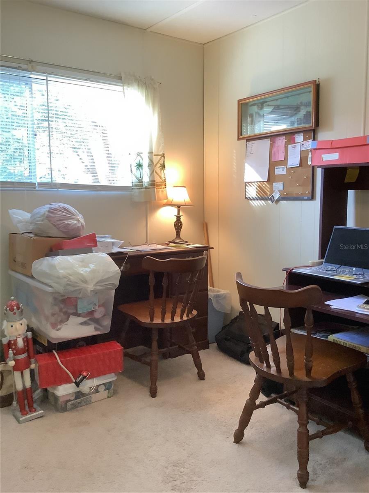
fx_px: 441
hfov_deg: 45.4
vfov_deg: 58.4
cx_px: 184
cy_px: 246
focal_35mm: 31
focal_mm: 3.3
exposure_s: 1/60
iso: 250
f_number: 2.4
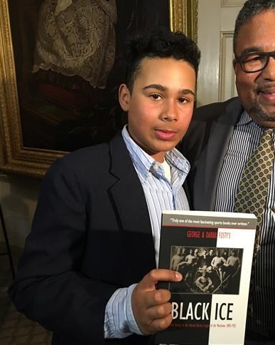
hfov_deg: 38.4
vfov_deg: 47.9
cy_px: 173
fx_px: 387
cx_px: 198
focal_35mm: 38
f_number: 2.2
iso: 200
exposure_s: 1/20
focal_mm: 4.15
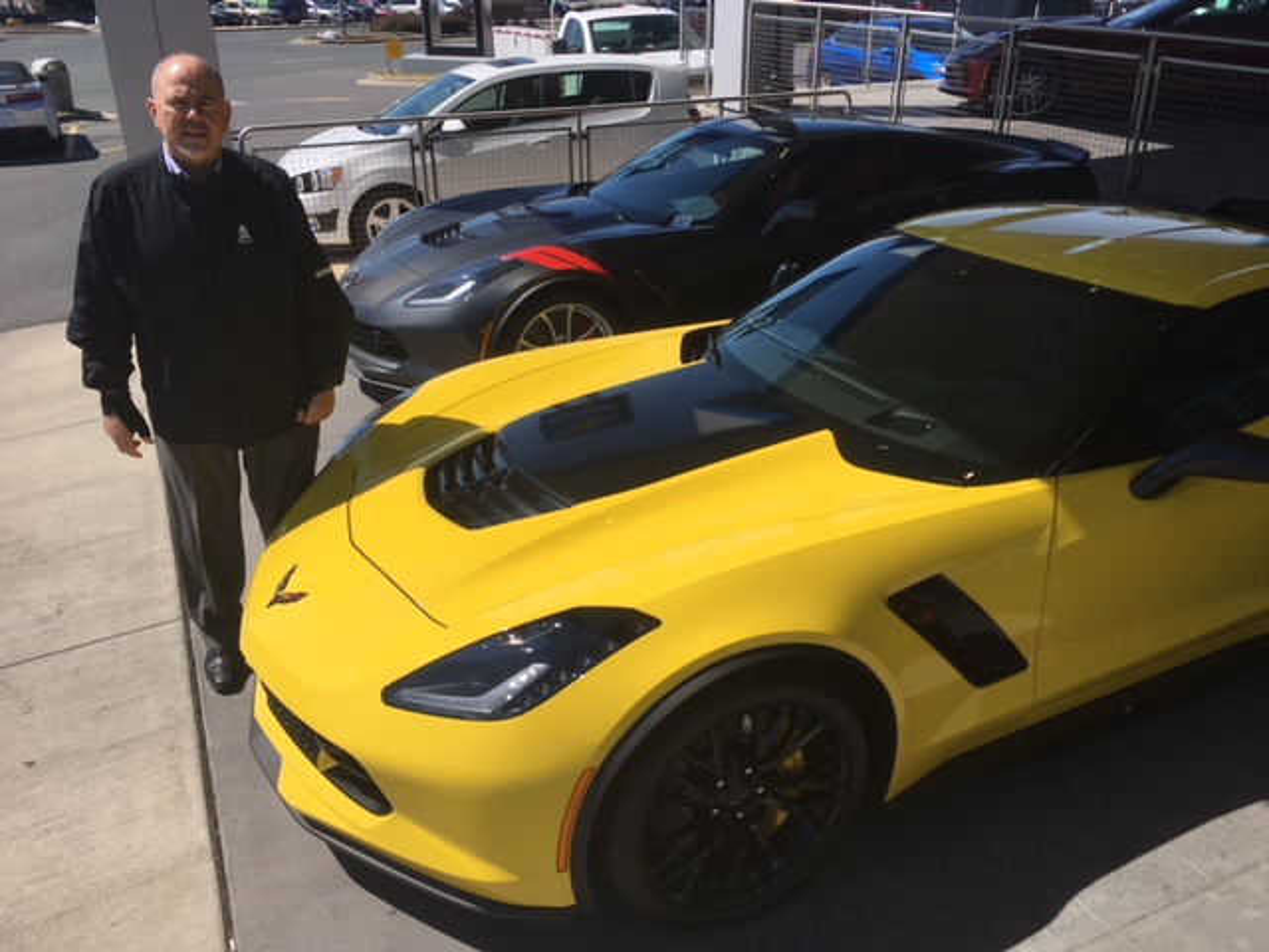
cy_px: 476
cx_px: 634
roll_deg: +0.7
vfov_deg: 48.2
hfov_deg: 61.7
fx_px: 1063
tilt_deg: -25.3
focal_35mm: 29
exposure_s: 1/2481
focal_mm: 4.15
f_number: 2.2
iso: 25
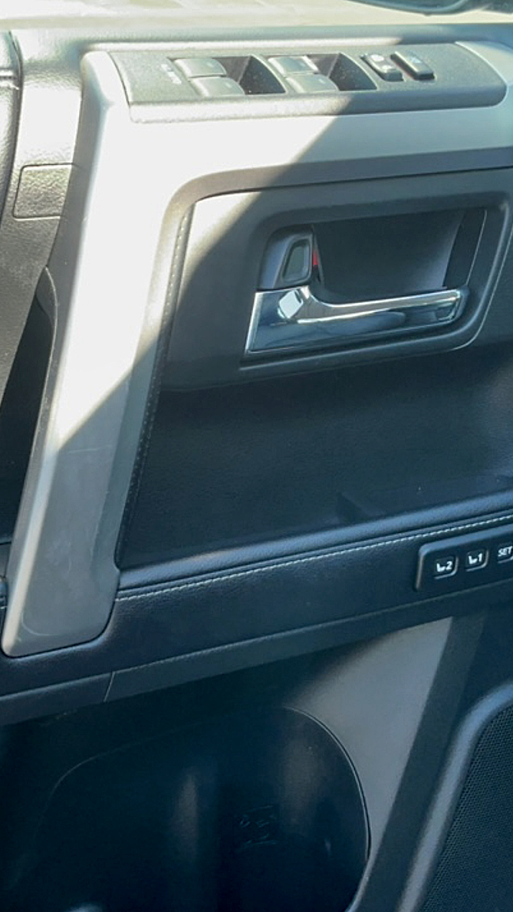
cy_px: 459
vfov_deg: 46.4
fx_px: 1064
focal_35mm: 44
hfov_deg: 27.1
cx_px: 212
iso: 25
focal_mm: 3
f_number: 1.8
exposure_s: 1/120
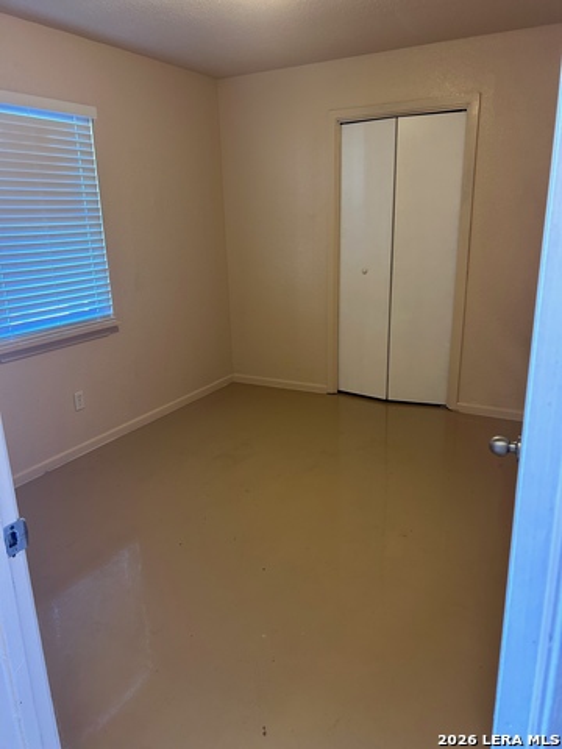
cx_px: 281
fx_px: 563
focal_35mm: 26
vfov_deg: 67.3
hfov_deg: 53.1
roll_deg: +1.7
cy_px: 374
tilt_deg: -16.3
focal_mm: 5.7
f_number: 1.5
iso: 125
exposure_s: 1/66
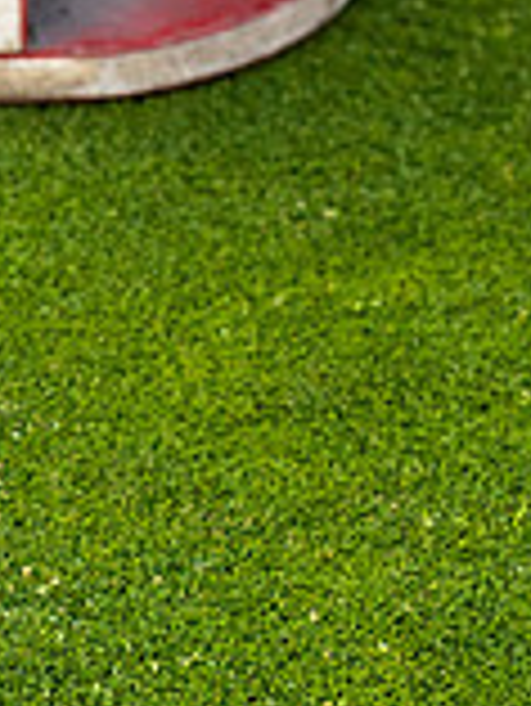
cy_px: 598
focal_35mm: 543
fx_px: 11091
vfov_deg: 3.6
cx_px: -702
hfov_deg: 2.7
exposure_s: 1/320
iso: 250
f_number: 5
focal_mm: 102
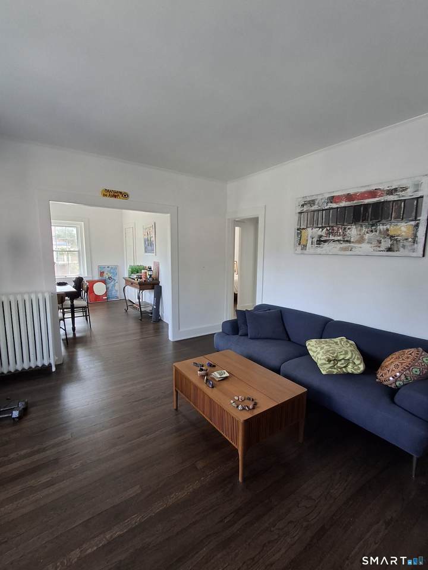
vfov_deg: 94.5
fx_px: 264
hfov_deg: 78.1
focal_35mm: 16
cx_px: 214
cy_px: 285
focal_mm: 1.64
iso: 100
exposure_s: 1/40
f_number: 2.2
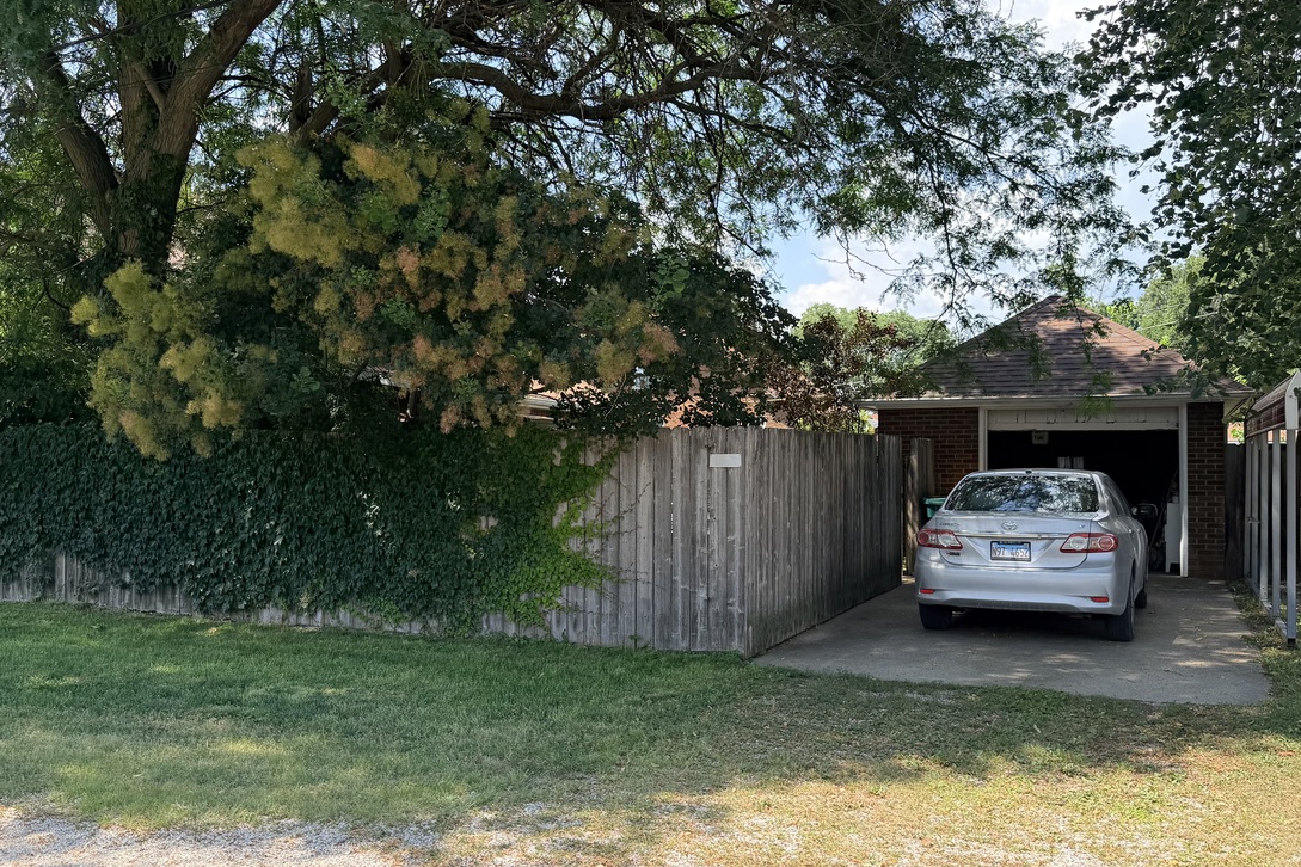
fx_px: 1192
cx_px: 624
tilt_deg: +1.7
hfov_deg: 57.2
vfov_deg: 40.0
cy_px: 451
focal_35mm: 33
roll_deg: +2.1
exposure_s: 1/2169
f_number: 1.78
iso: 100
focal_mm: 6.76
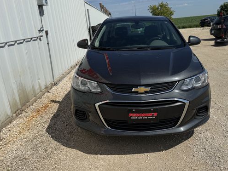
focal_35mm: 31
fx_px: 204
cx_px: 135
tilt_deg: -14.3
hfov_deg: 57.9
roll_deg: +4.9
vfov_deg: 45.5
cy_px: 79
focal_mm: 6.76
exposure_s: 1/9091
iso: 80
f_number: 1.78
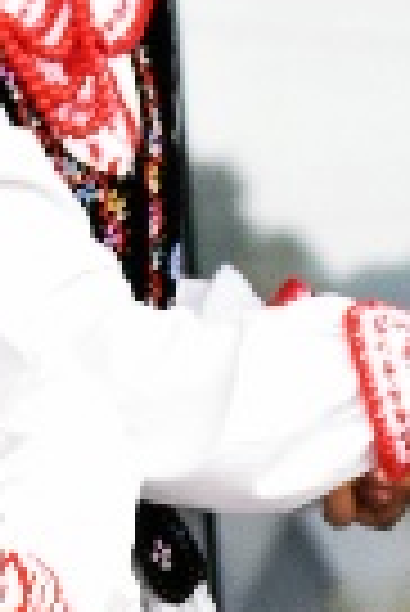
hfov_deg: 1.8
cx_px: -232
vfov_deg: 2.7
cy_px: 598
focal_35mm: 750
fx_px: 12778
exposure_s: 1/500
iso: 2000
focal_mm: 85
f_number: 6.3
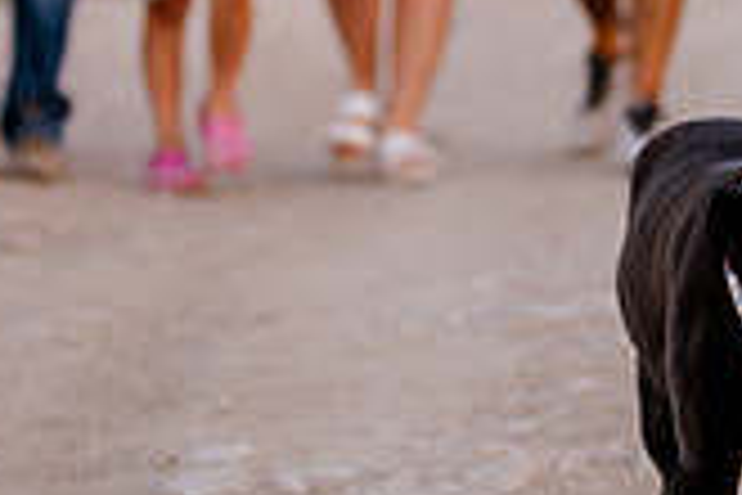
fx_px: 5070
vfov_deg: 5.6
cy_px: 61
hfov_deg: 8.4
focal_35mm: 246
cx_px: 481
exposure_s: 1/200
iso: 250
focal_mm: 70
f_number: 2.8
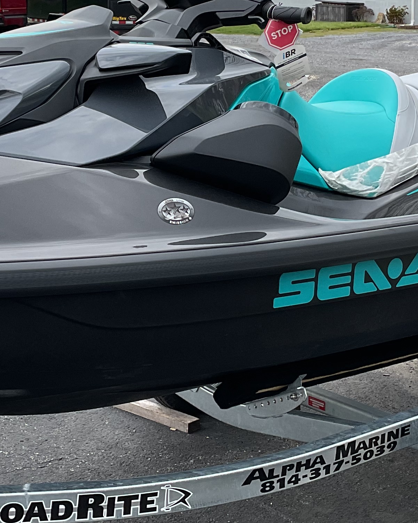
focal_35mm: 76
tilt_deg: -11.1
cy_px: 186
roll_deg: +0.3
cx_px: 178
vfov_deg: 25.0
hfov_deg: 20.1
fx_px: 1176
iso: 16
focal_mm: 3
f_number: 1.8
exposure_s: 1/562
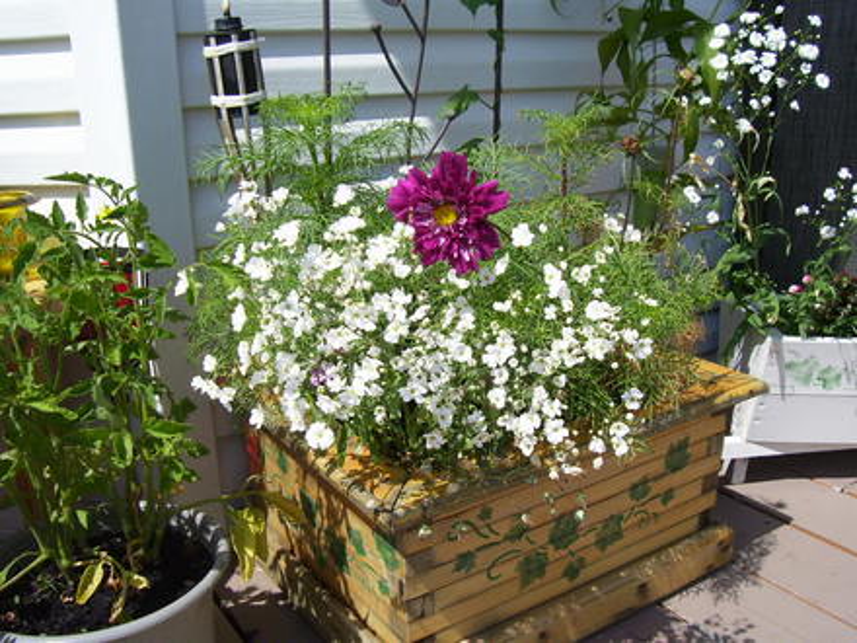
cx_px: 428
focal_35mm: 34
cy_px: 322
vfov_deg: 41.8
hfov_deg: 54.0
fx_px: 842
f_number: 4.8
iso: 80
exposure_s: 1/750
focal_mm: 5.6
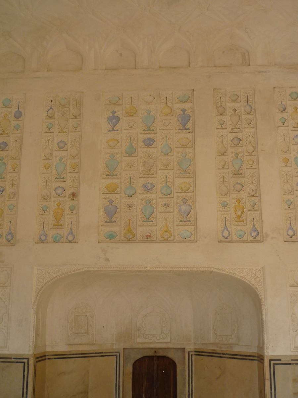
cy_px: 199
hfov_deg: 33.6
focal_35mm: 43
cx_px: 149
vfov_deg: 43.9
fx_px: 494
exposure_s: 1/250
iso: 100
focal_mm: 6.3
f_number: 3.8
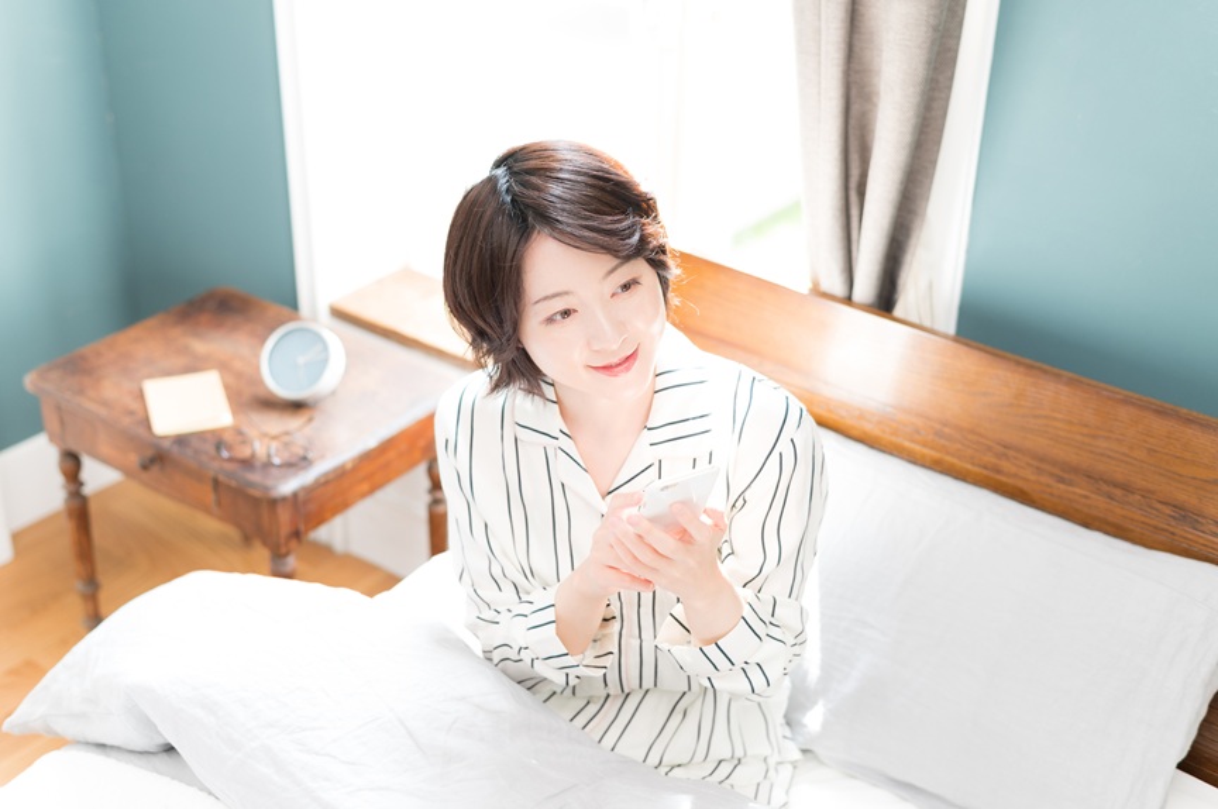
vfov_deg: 26.9
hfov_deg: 39.6
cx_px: 609
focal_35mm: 50
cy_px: 404
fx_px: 1690
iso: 320
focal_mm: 50
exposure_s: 1/125
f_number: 2.5
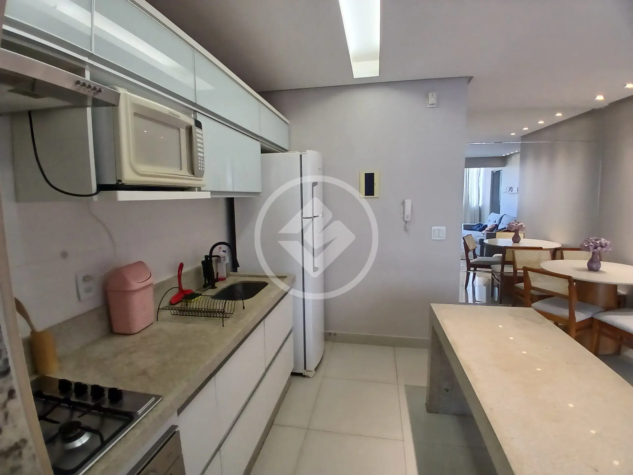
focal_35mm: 17
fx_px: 311
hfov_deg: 91.0
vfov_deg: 74.7
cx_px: 316
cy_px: 238
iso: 125
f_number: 2.2
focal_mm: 1.4
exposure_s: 1/30
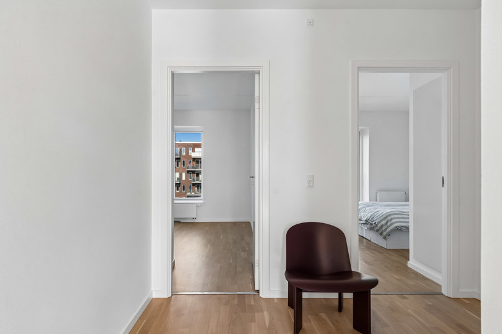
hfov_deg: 90.0
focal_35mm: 18
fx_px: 251
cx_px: 251
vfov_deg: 67.4
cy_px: 167
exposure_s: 1/40
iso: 200
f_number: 10
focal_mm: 12
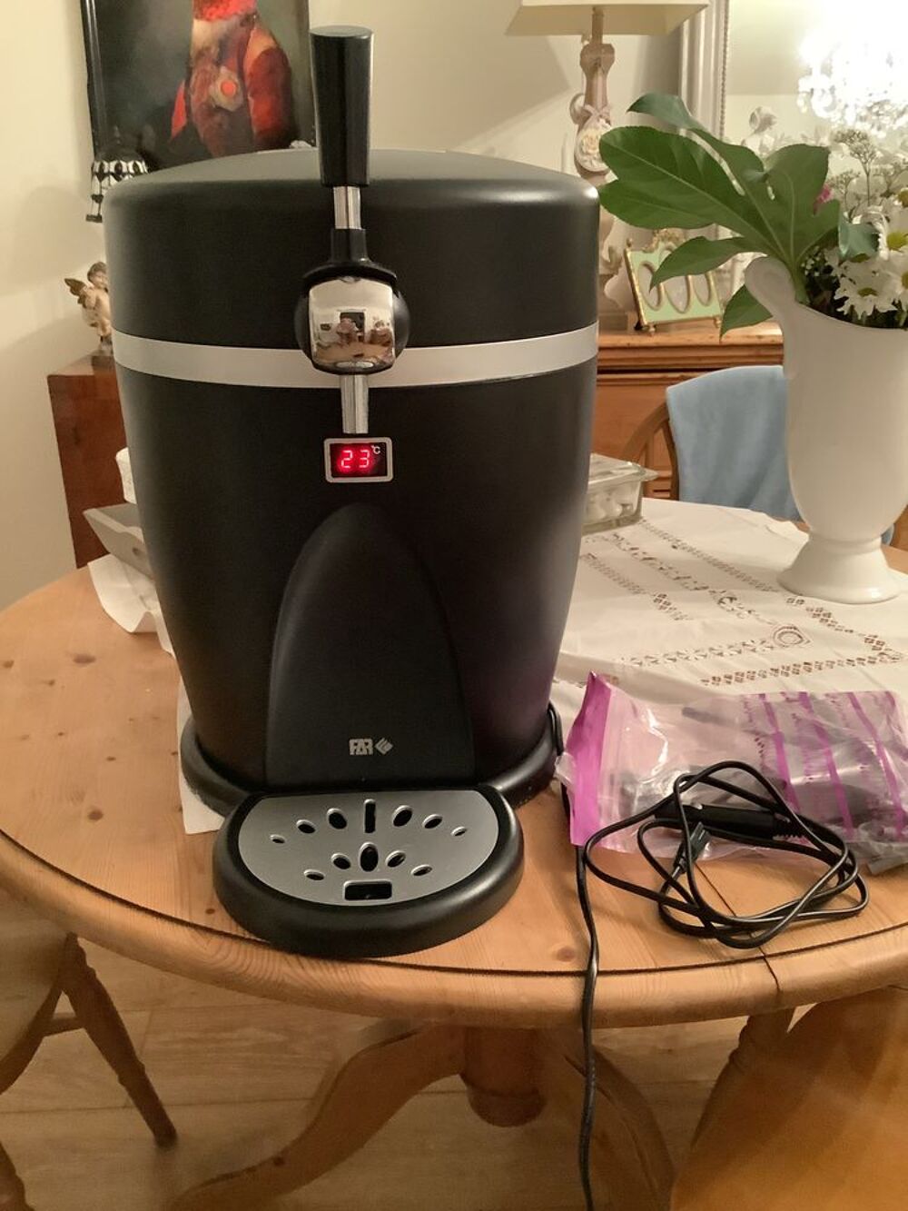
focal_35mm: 31
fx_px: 1084
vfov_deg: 58.3
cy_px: 606
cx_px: 454
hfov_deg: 45.4
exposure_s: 1/25
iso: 500
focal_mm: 3.3
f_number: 2.4
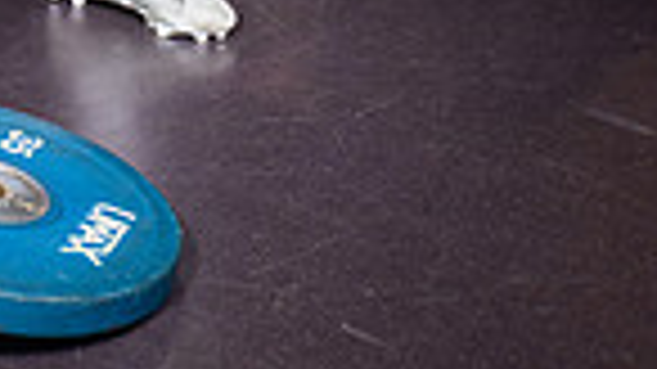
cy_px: -621
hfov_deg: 15.6
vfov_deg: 8.0
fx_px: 2368
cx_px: 54
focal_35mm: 136
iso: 800
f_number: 7.1
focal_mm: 42
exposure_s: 1/250
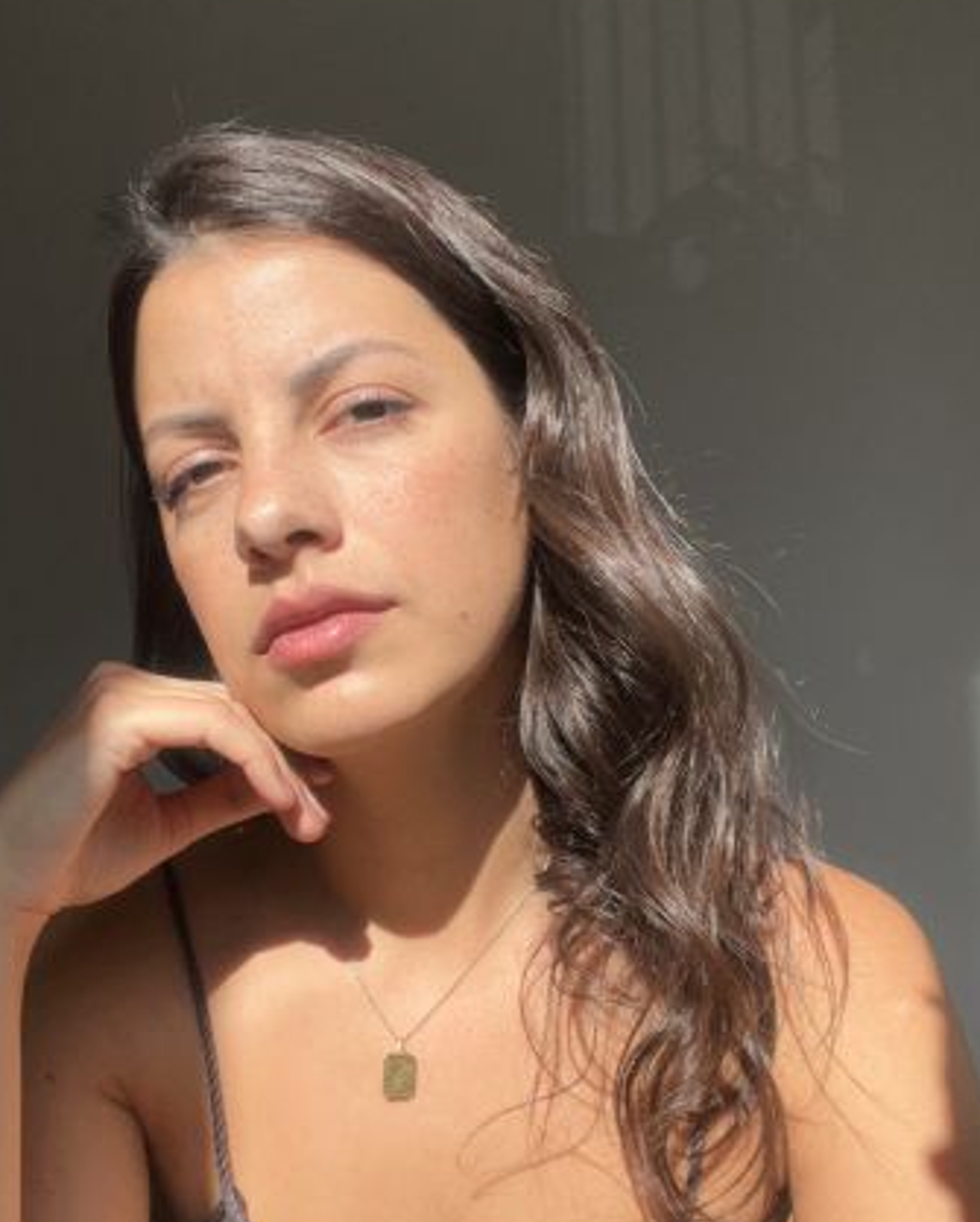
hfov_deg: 35.6
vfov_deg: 43.7
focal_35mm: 42
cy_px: 693
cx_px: 386
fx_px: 1521
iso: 32
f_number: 2.2
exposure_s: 1/1316
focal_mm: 2.71
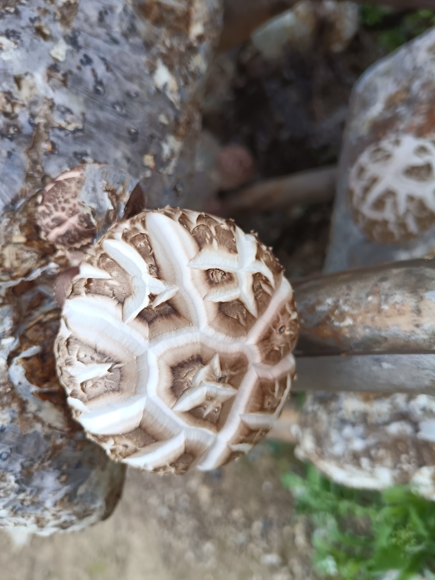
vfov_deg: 67.3
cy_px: 290
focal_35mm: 26
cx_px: 218
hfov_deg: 53.1
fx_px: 436
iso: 193
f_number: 1.8
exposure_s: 1/100
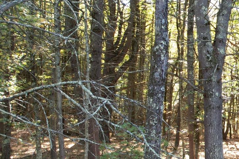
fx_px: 411
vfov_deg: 21.9
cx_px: 290
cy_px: 96
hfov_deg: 28.1
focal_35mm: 62
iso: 100
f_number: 2.8
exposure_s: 1/40
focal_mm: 8.38
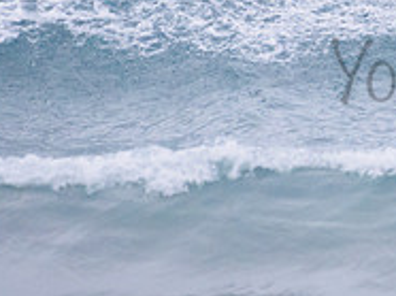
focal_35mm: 1842
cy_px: -33
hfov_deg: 1.1
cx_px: 690
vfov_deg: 0.8
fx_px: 21045
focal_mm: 500
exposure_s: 1/2000
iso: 1800
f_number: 5.6
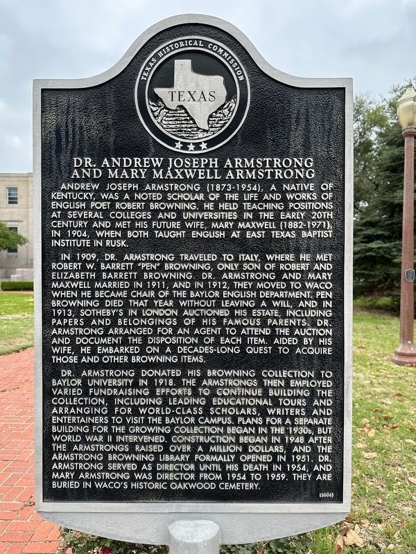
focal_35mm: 24
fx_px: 385
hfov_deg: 56.8
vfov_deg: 71.6
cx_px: 208
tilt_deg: -0.4
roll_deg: -0.5
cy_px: 277
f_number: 1.78
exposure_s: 1/177
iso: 80
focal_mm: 6.86
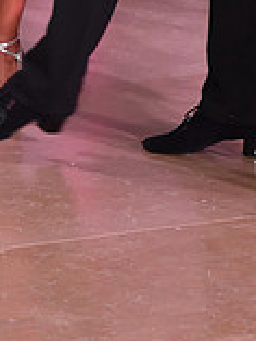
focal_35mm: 427
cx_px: 16
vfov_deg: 4.6
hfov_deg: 3.5
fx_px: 4205
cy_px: -250
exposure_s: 1/320
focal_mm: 120
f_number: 7.1
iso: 2500
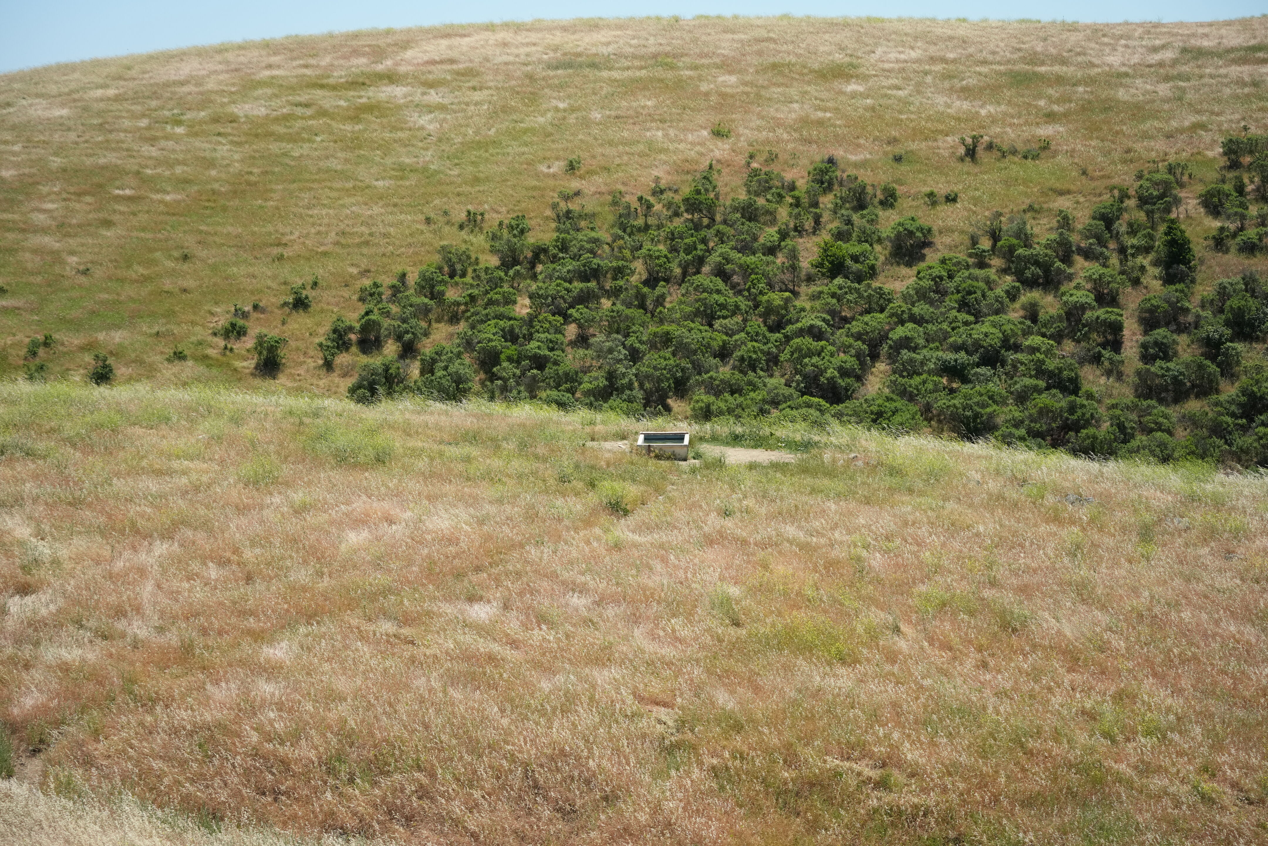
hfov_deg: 26.0
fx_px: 2747
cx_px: 634
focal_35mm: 78
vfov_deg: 17.5
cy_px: 423
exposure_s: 1/3200
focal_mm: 78
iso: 800
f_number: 5
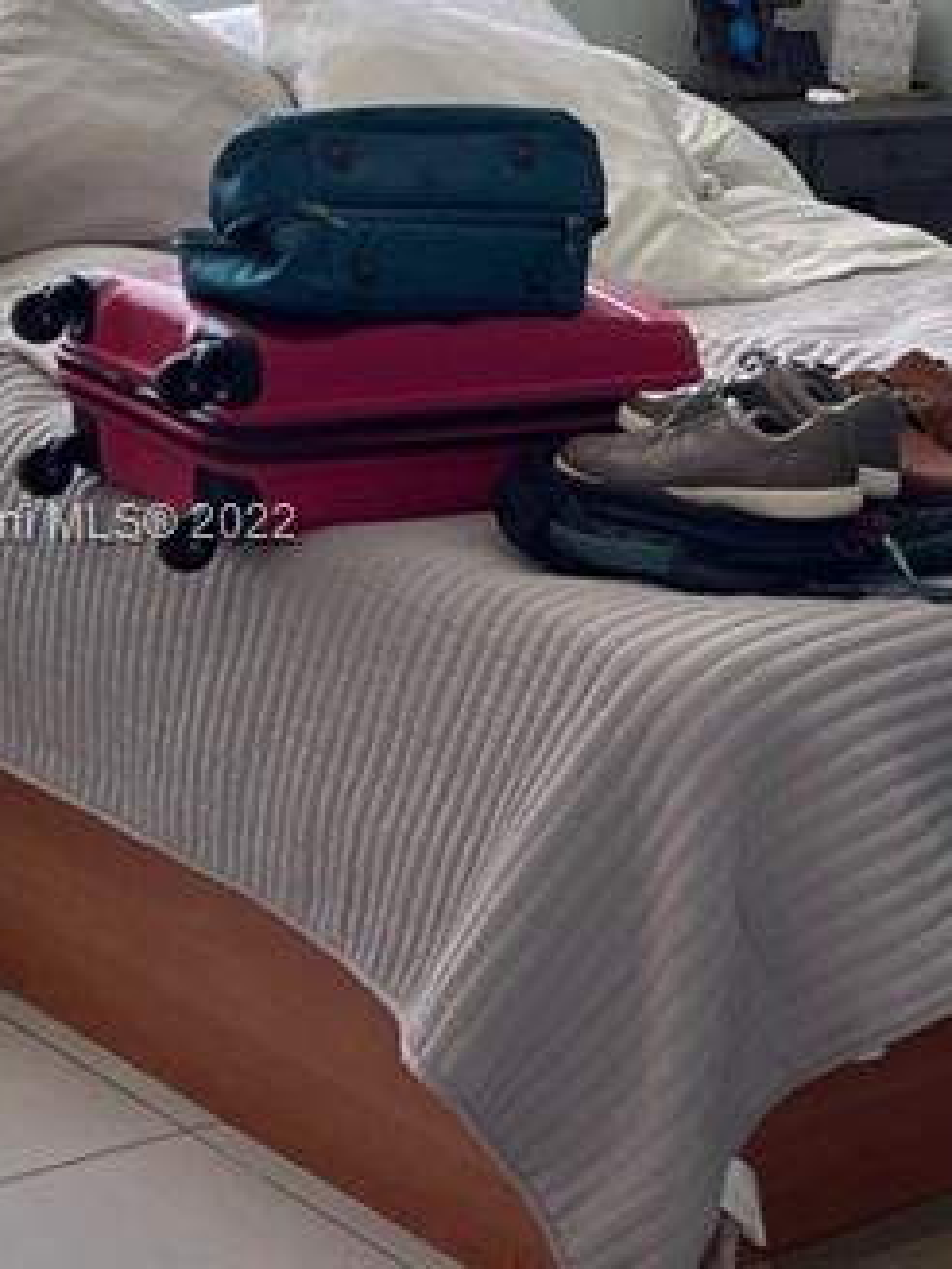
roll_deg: -1.3
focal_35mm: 95
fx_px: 3484
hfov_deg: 14.7
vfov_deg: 20.6
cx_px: 1331
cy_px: 526
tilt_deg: -12.9
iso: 100
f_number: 1.6
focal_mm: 4.2
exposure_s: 1/121
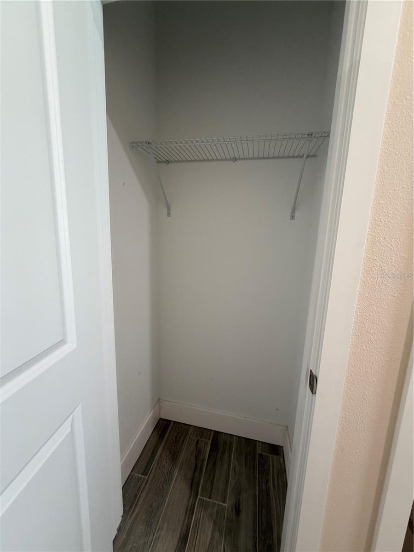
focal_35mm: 14
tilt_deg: -9.9
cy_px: 276
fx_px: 223
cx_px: 207
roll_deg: -2.5
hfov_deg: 85.7
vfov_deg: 102.1
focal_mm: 2.22
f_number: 2.2
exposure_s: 1/60
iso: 320
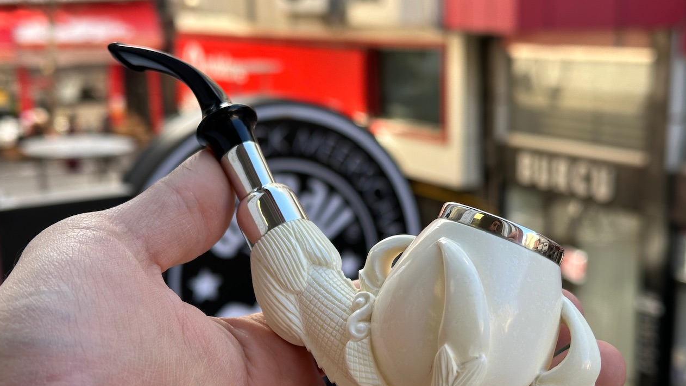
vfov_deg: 22.5
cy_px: 252
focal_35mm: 53
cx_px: 344
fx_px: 964
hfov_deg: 39.2
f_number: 1.78
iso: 64
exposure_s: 1/564
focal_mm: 6.86
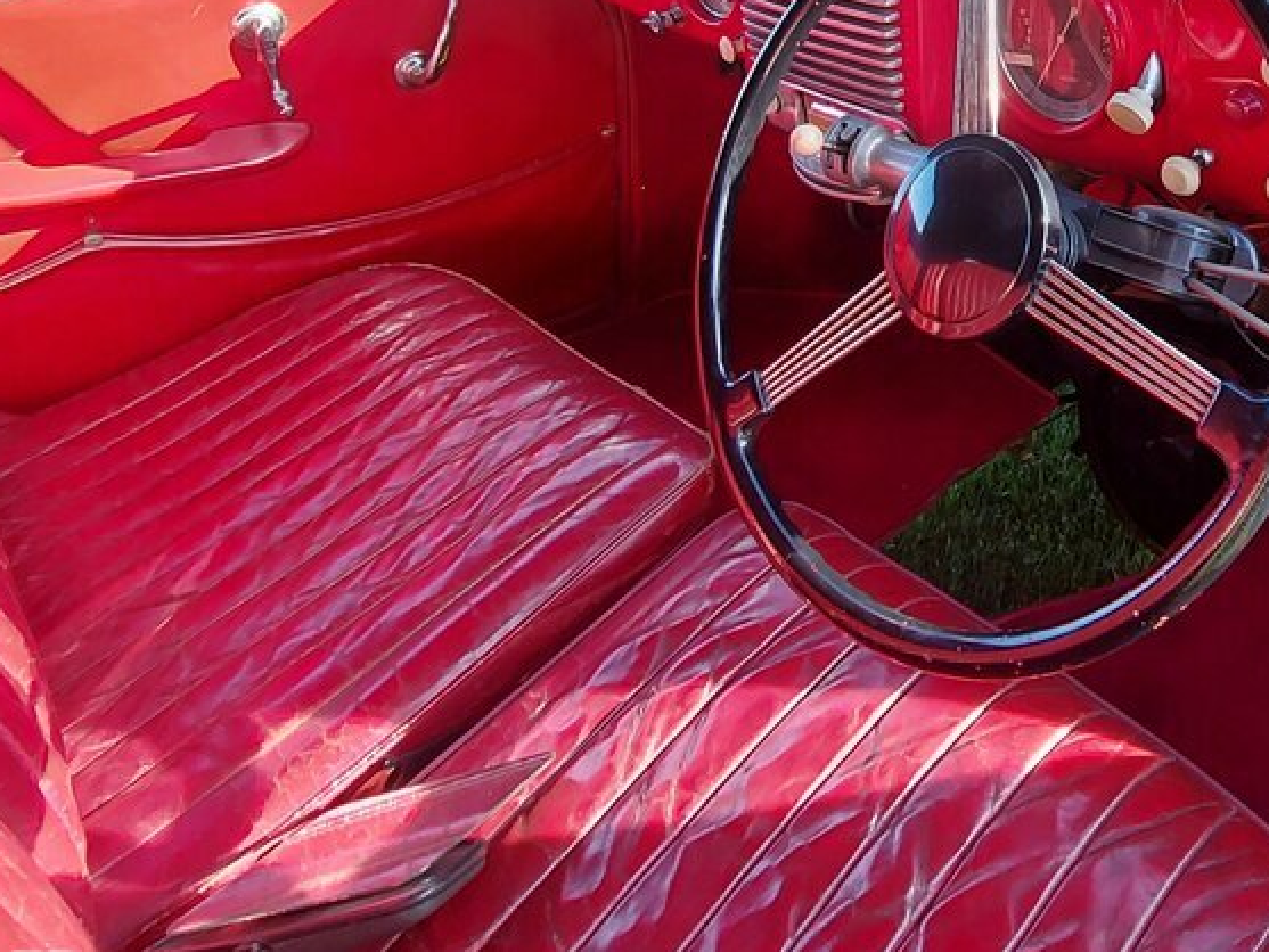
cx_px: 1084
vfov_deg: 44.5
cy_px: 66
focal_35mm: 28
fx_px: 1027
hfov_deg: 56.8
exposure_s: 1/100
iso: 80
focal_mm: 1.74
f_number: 2.2
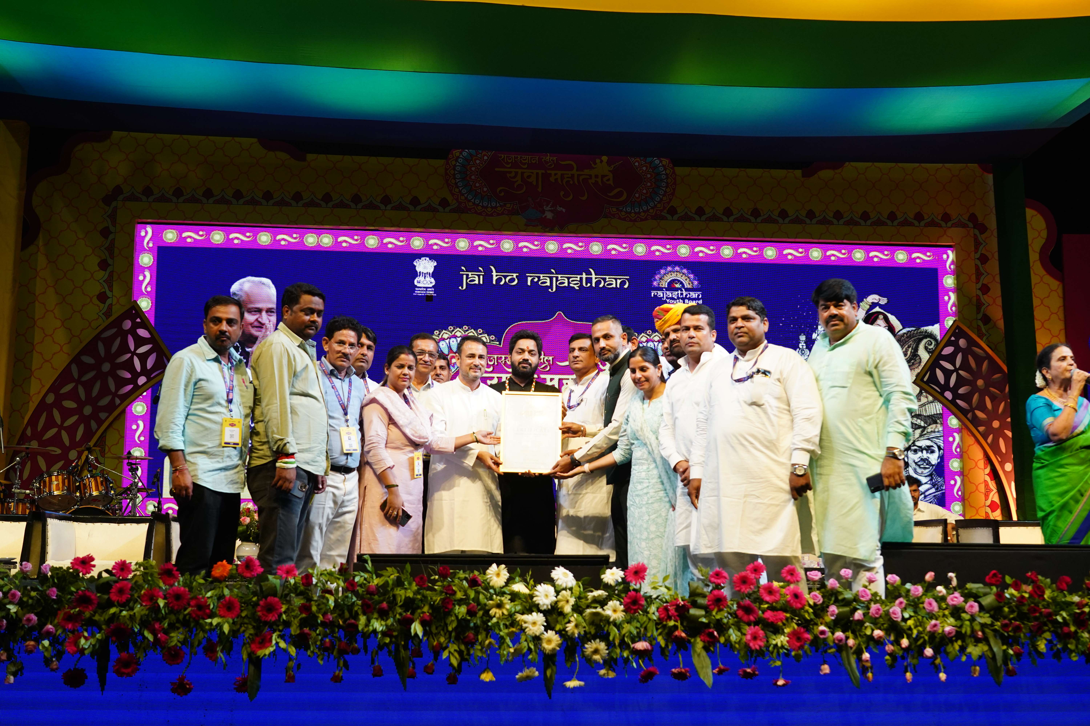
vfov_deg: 30.5
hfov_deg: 44.5
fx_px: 1332
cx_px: 545
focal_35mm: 44
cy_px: 363
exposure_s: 1/200
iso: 2000
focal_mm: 44
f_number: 5
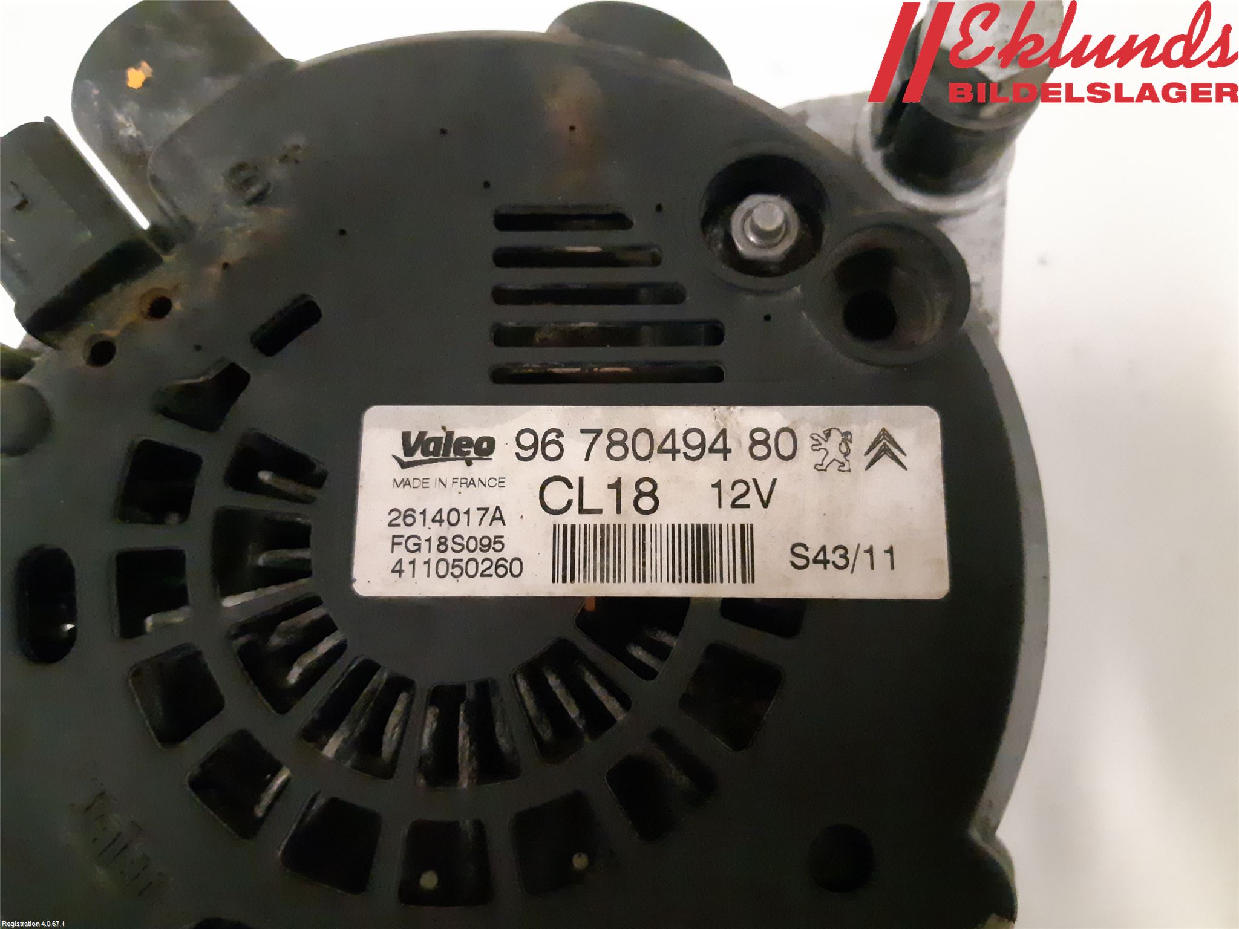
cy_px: 464
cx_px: 620
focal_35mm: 26
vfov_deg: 53.1
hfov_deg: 67.3
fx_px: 931
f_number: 1.7
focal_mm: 3.93
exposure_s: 1/100
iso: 800
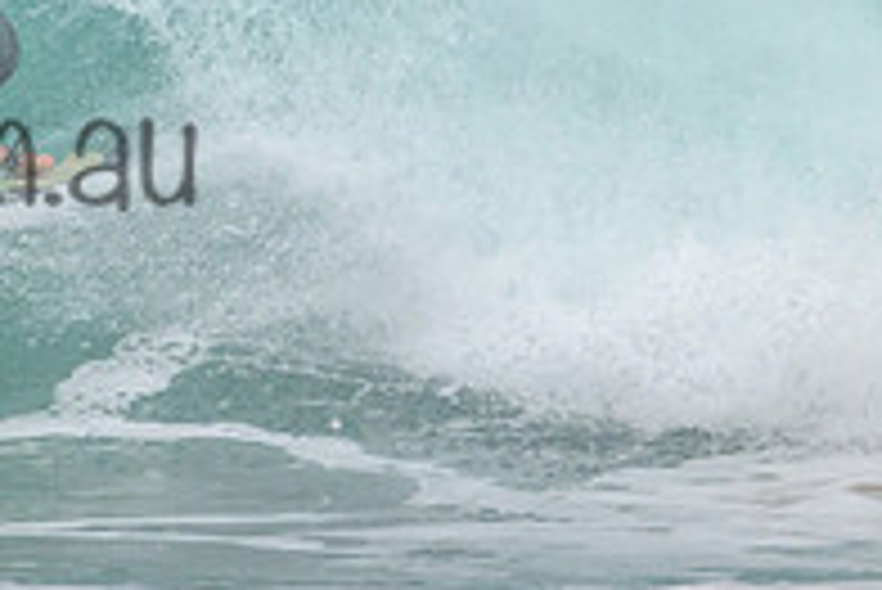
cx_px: -279
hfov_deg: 0.9
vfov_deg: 0.6
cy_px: 101
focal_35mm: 2363
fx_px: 57934
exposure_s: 1/2000
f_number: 11
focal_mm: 800
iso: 1250
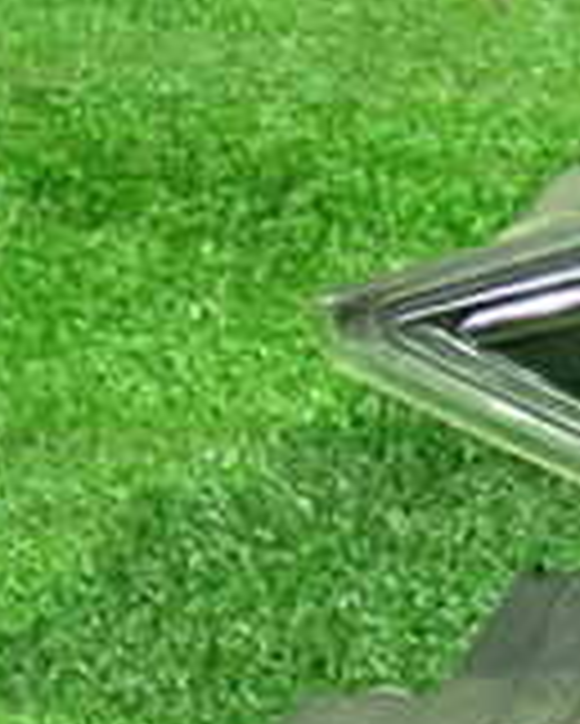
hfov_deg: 10.8
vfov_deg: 14.7
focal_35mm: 131
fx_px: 2808
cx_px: 1142
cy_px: 288
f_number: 2.5
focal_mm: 6.37
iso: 800
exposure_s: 1/25
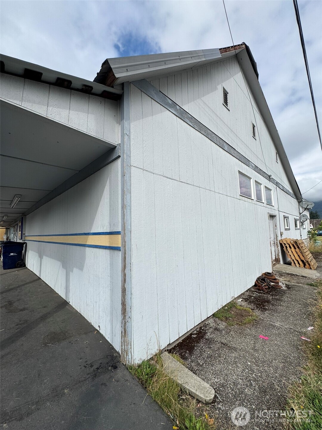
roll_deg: +2.0
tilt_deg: +5.9
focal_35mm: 14
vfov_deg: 102.1
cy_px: 215
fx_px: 174
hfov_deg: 85.7
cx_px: 161
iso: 50
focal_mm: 2.22
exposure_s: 1/2028
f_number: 2.2
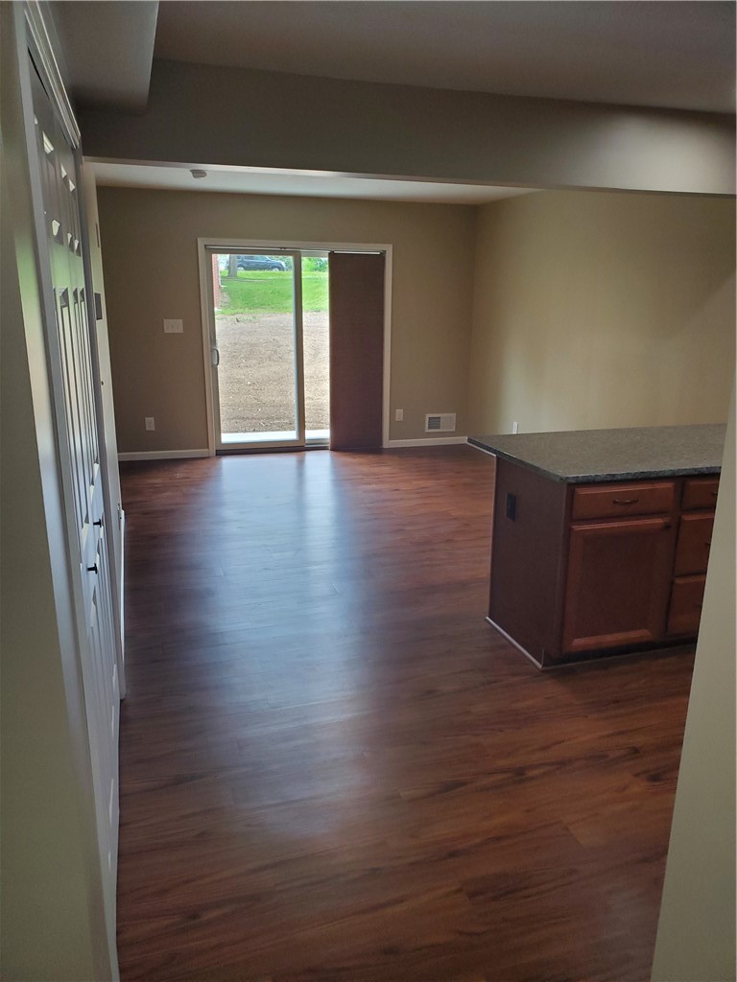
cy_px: 491
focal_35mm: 26
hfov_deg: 53.1
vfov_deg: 67.3
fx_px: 738
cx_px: 368
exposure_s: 1/120
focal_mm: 4.3
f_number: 2.4
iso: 200
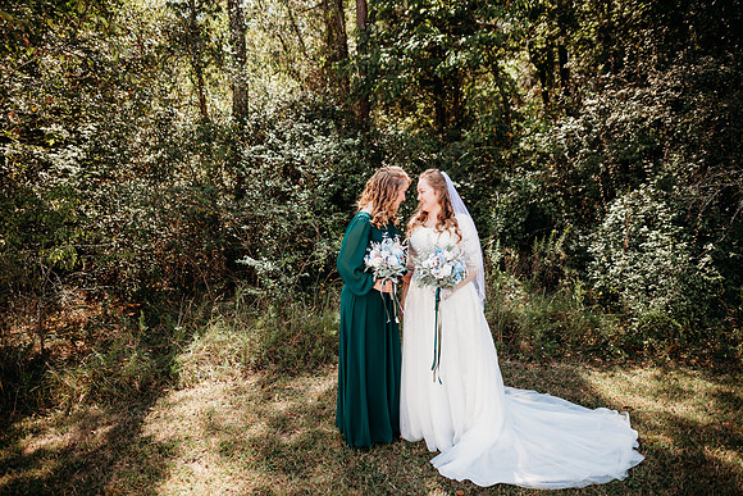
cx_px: 372
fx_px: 495
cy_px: 248
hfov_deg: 73.7
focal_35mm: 24
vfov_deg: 53.2
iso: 100
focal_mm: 24
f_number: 2.2
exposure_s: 1/800
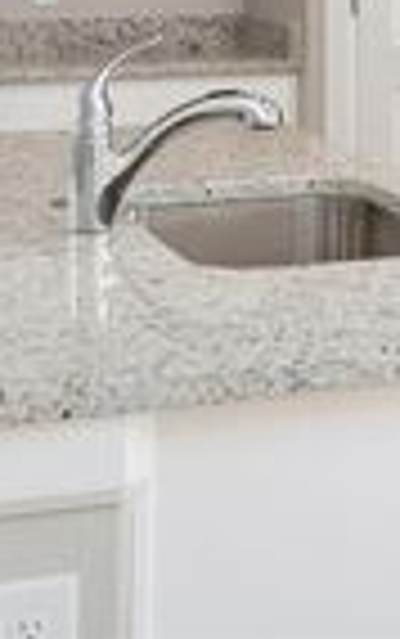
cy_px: -106
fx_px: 1810
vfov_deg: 19.0
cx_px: 607
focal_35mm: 104
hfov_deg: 12.0
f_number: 7.1
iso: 200
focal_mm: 29
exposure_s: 1/1.67
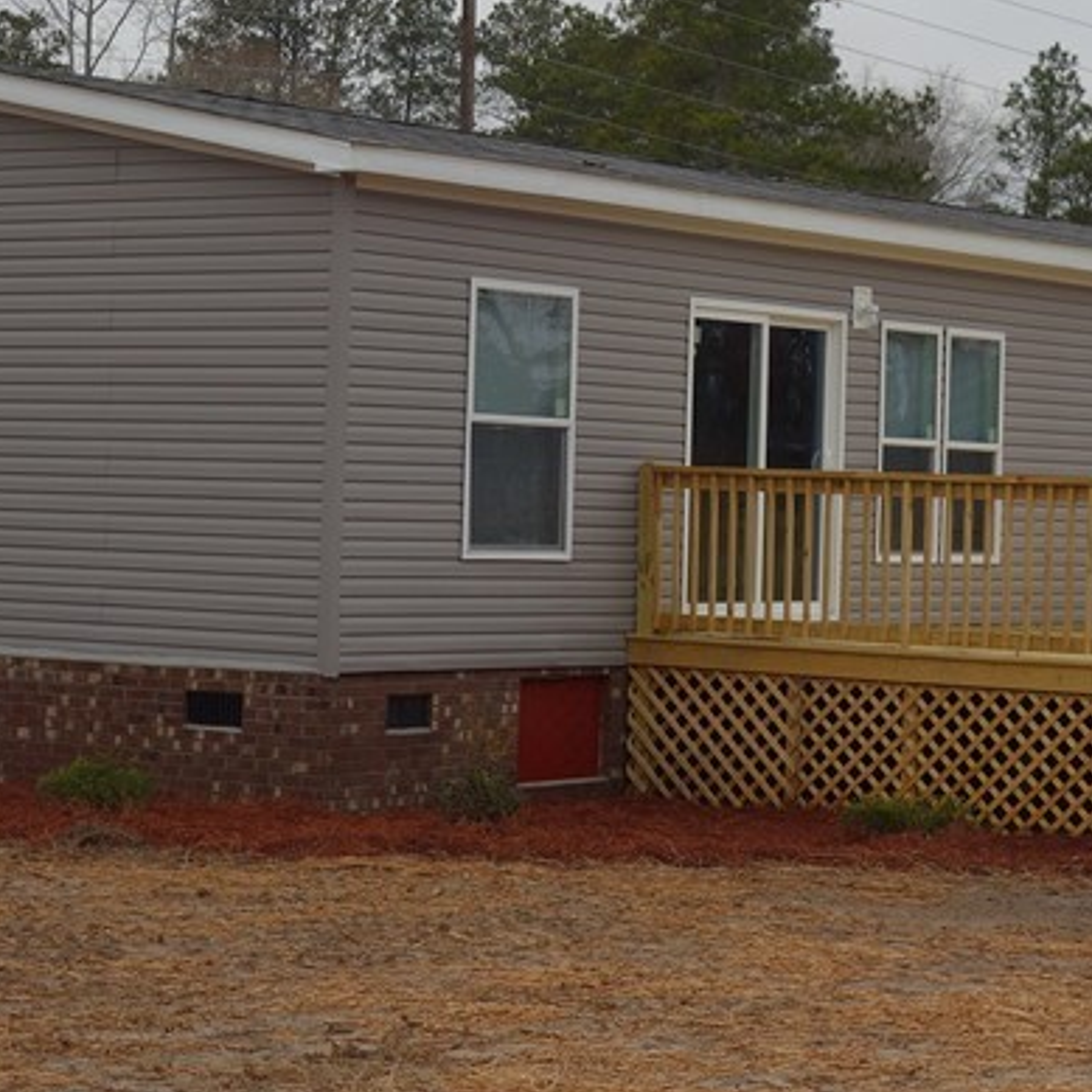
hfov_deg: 16.0
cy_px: 314
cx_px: 427
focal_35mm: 109
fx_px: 3890
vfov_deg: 15.9
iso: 125
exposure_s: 1/125
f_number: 5.6
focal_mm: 17.18
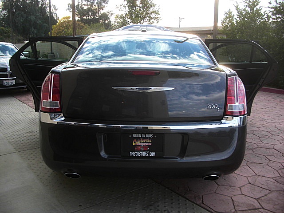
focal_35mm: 36
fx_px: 295
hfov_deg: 51.4
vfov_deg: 39.7
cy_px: 106
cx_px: 142
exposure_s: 1/100
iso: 50
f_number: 2.8
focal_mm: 6.3
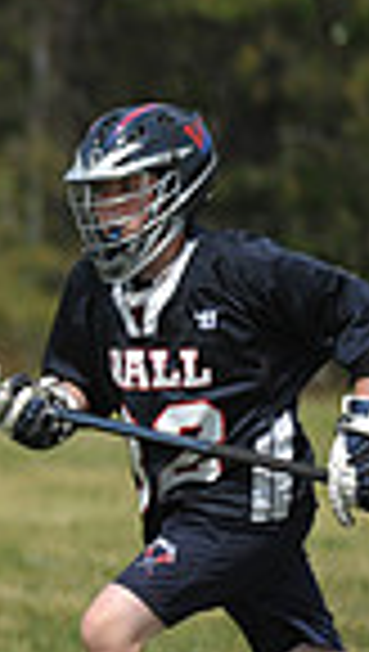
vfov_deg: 2.2
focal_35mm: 1002
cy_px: 409
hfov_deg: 1.2
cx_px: -693
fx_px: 17359
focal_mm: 240
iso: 640
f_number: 4
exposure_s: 1/5000
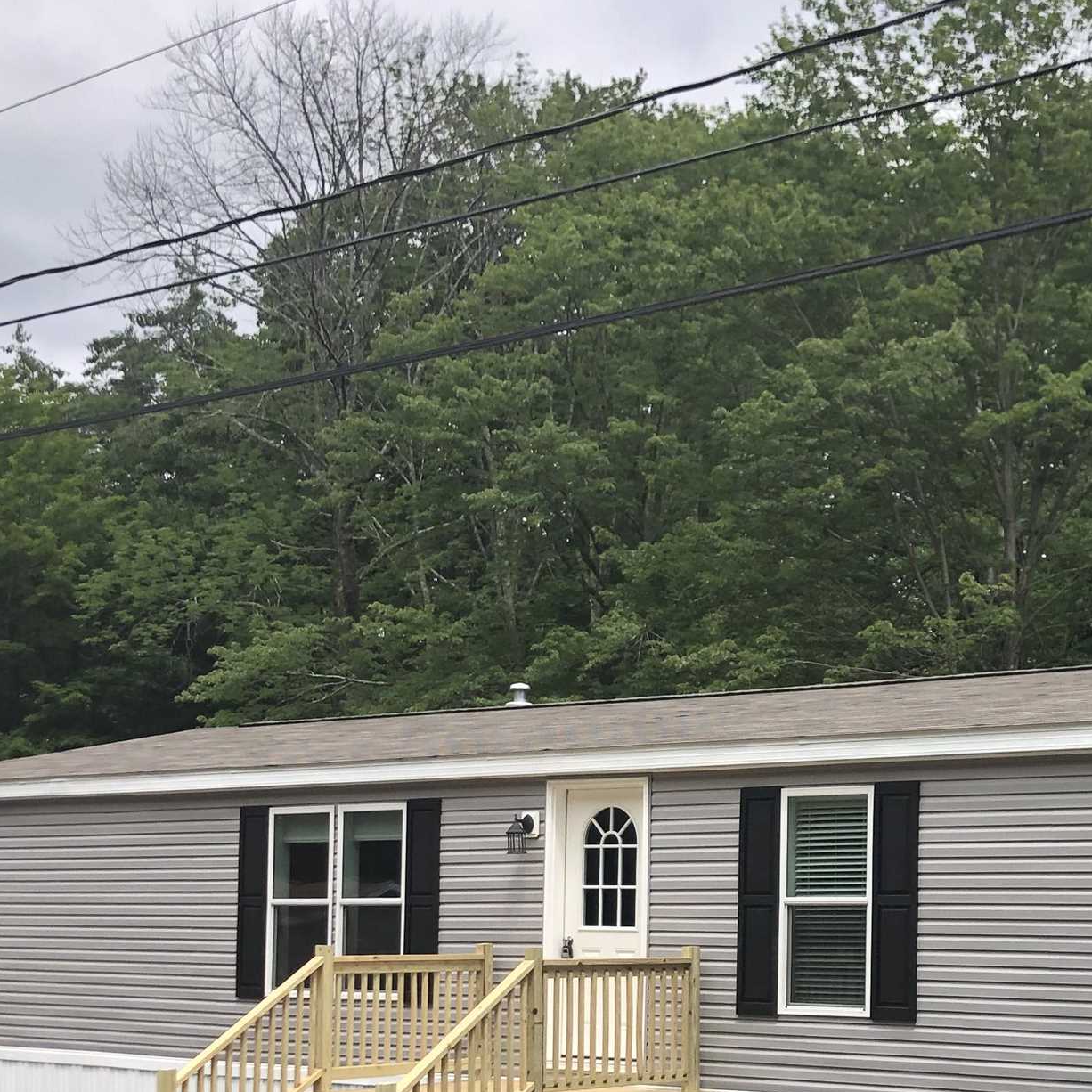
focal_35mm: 62
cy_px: 910
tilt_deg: +0.4
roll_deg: +0.2
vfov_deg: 27.1
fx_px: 2213
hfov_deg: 27.2
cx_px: 881
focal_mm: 3.99
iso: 20
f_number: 1.8
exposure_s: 1/1171
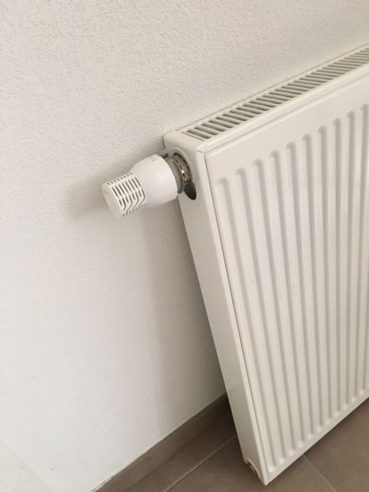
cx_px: 184
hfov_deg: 48.2
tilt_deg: -41.9
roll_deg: +9.8
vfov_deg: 61.7
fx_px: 412
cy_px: 246
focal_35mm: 29
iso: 160
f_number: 2.2
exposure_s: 1/33
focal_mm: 4.15
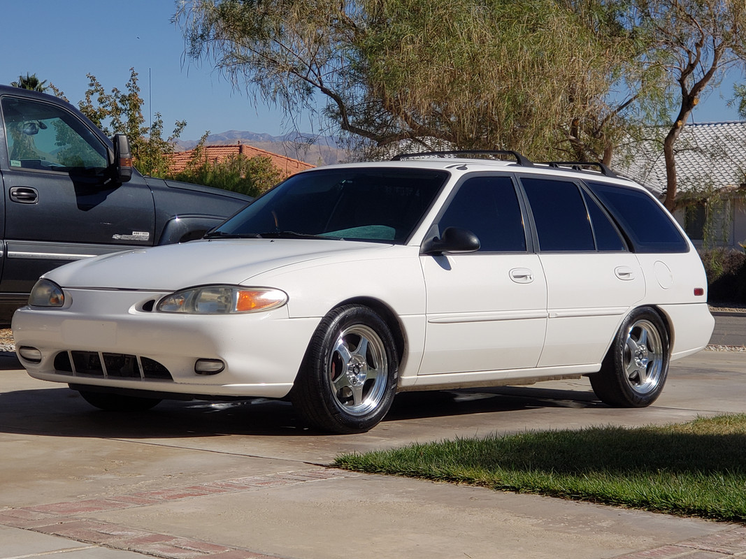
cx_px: 373
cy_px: 280
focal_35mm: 52
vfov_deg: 28.0
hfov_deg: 36.8
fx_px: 1121
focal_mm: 6
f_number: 2.4
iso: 32
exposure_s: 1/1567
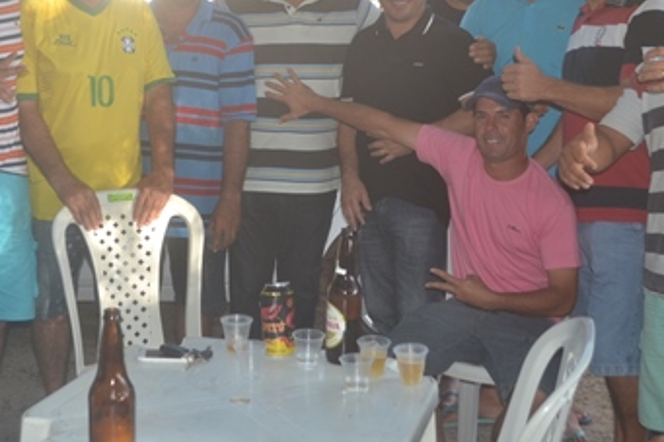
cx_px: 275
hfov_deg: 32.3
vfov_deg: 21.8
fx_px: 1143
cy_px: 129
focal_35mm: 62
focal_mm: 22
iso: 200
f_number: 4
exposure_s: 1/125
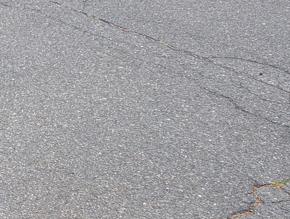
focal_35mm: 102
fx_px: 856
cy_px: 59
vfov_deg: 14.5
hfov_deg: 16.5
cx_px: -213
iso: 26
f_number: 1.68
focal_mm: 6.9
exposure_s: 1/274
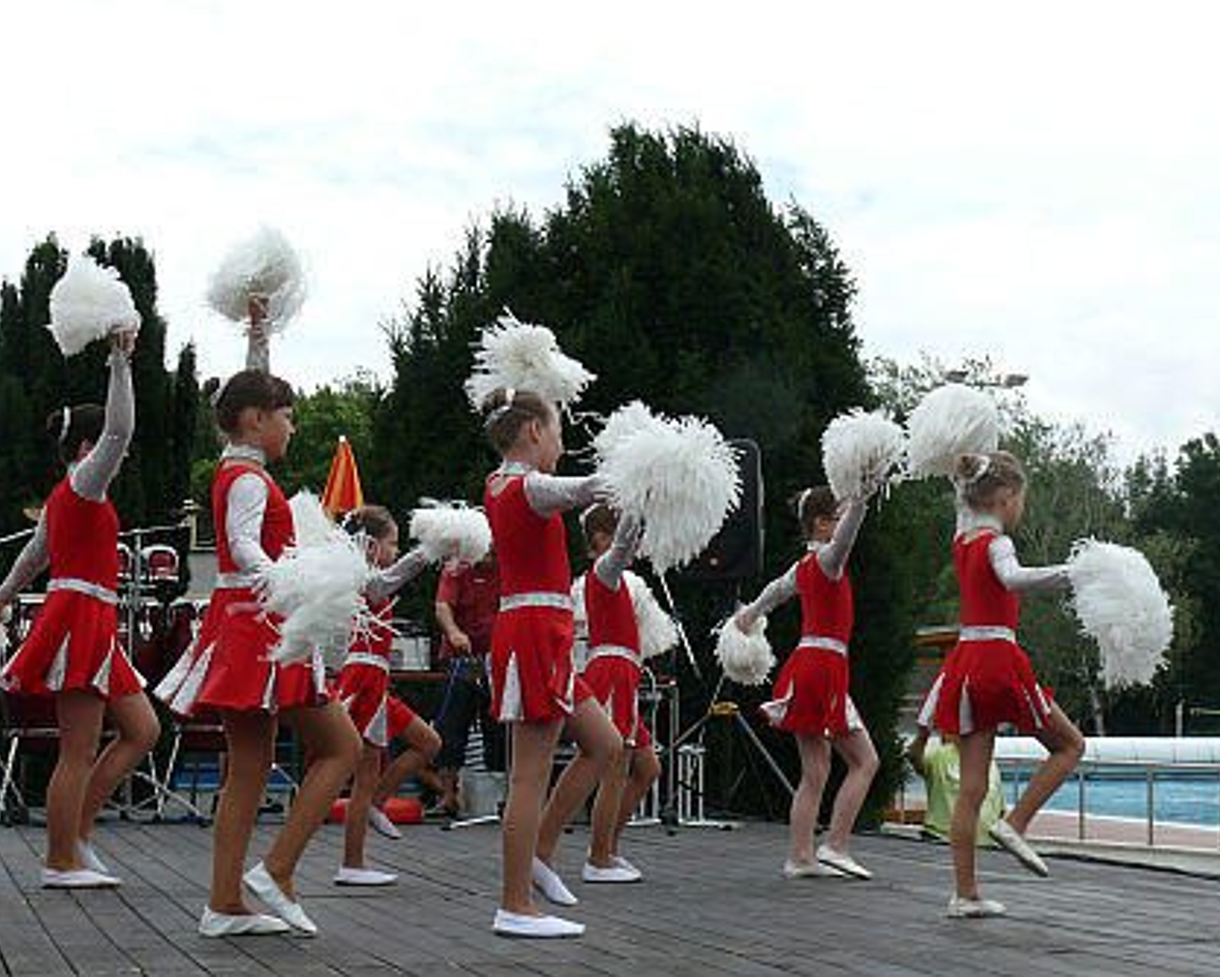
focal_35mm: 59
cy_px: 486
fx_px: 2131
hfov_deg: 31.9
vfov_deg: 25.8
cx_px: 588
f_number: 5.6
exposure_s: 1/320
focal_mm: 9.6
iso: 100
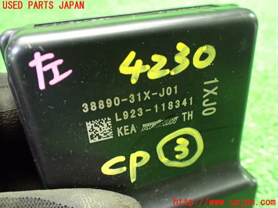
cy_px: 104
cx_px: 139
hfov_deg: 60.0
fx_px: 241
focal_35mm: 30
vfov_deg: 46.8
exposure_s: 1/30
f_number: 2.3
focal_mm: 5.4
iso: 800
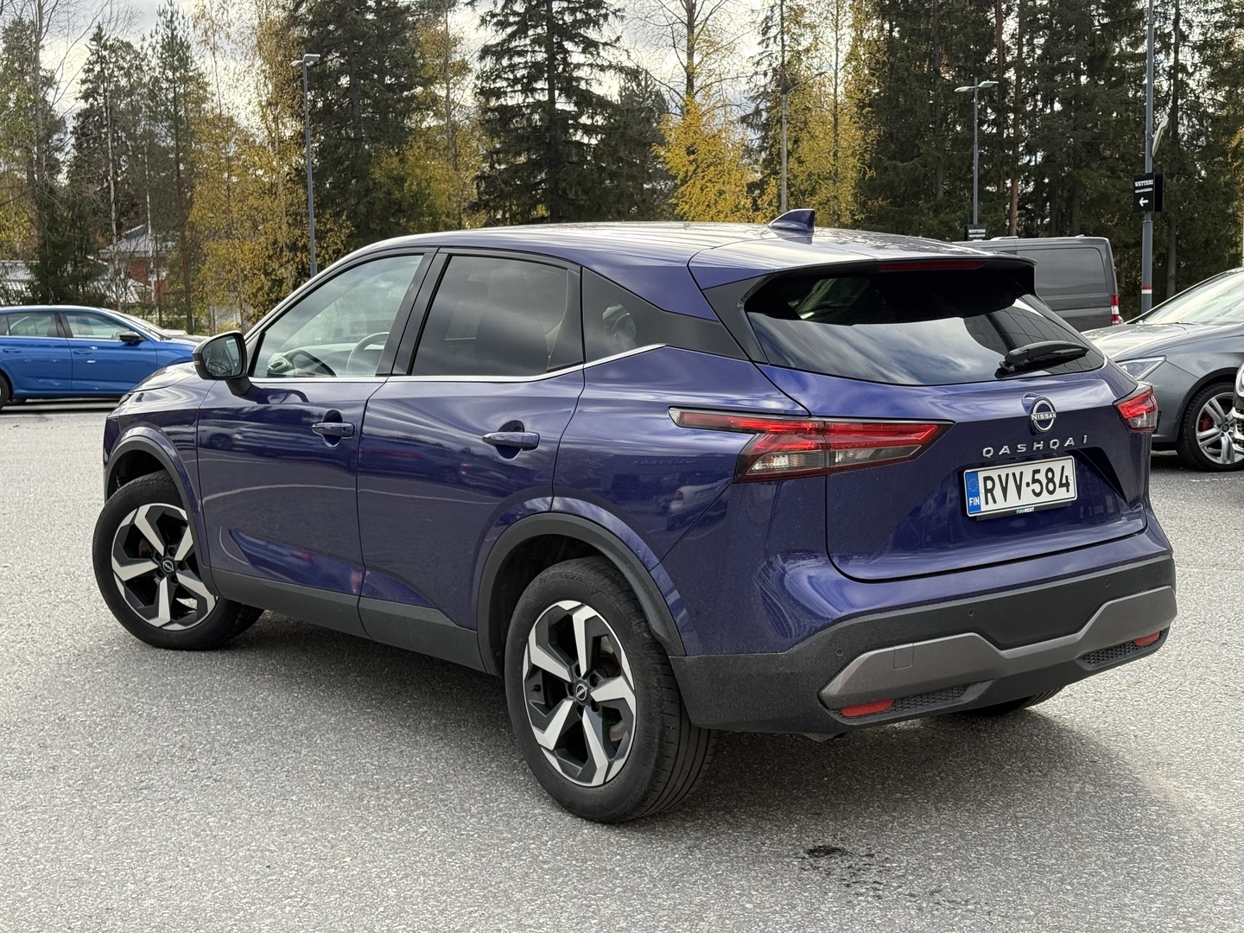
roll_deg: +1.1
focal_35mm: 48
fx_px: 1725
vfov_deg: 30.3
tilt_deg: -5.8
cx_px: 622
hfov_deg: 39.7
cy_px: 466
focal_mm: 6.76
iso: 100
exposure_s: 1/1041
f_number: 1.78
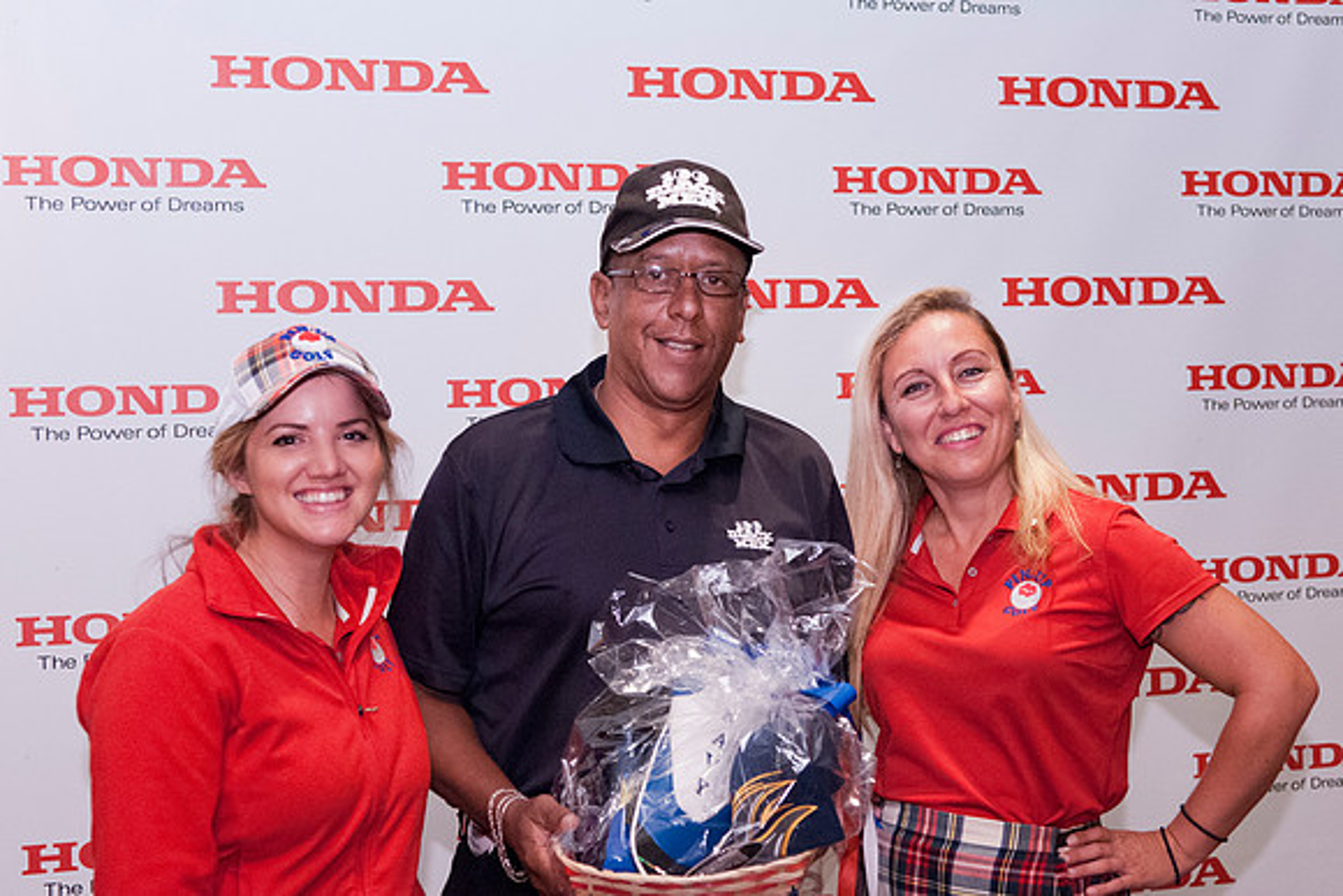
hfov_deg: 34.5
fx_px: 2166
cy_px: 448
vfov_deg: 23.4
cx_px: 671
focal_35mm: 58
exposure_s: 1/100
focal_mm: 38
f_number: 4
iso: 1250
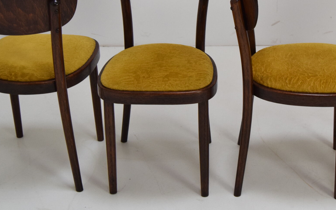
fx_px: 705
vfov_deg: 16.9
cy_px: 61
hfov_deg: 26.6
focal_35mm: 77
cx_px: 236
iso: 1600
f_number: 6.3
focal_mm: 26
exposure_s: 1/160
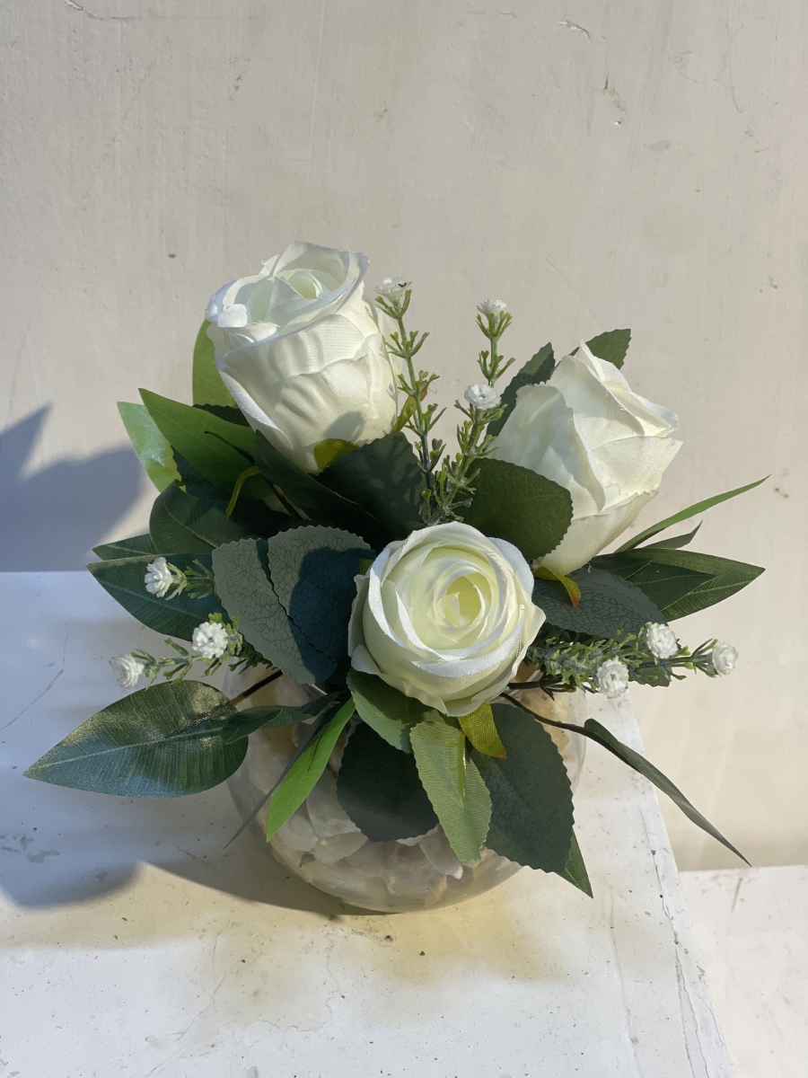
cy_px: 539
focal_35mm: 64
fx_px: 1992
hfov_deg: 22.9
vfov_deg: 30.3
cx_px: 404
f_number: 2.2
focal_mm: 7.5
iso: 64
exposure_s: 1/100
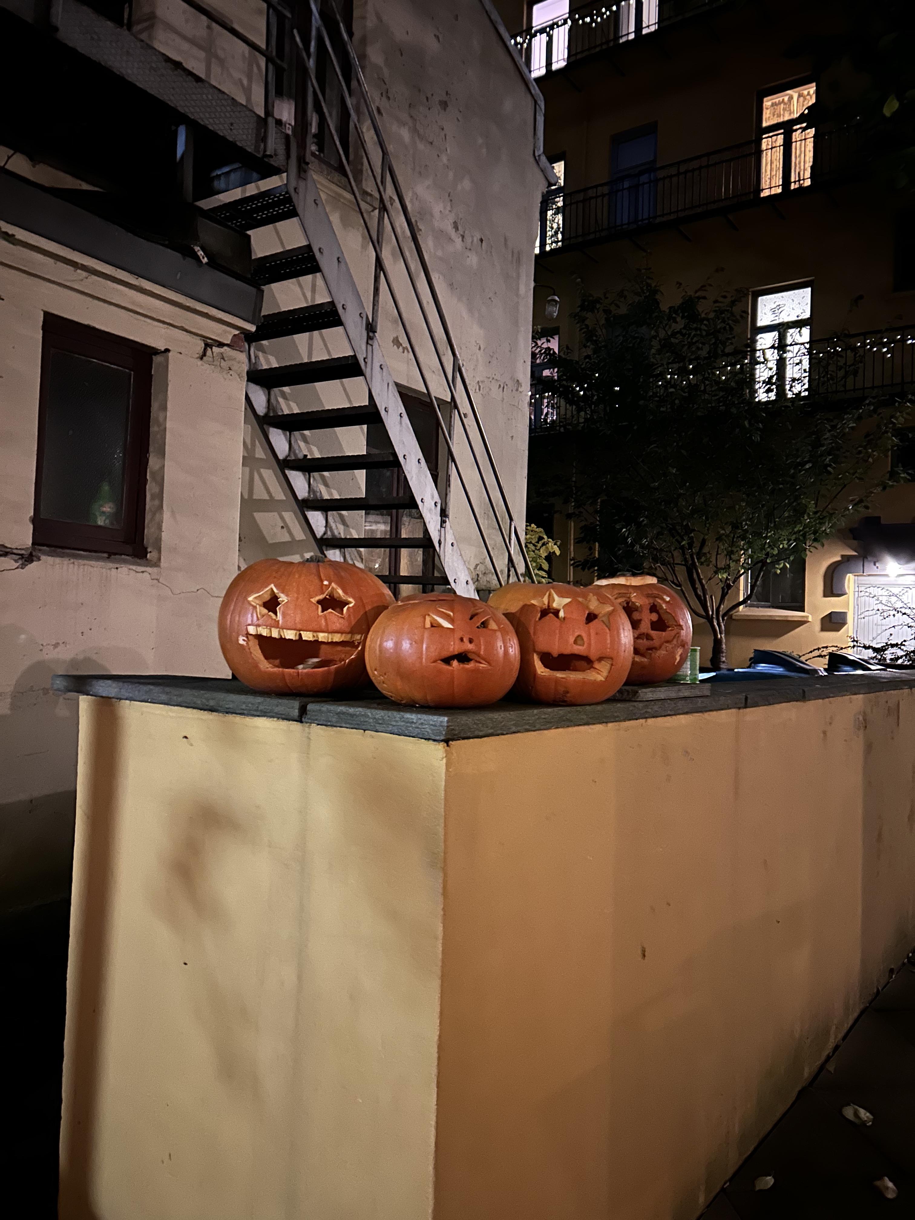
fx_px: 916
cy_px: 610
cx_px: 458
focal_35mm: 26
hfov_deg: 53.1
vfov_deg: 67.3
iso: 1250
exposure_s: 1/9
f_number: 1.5
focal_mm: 5.7
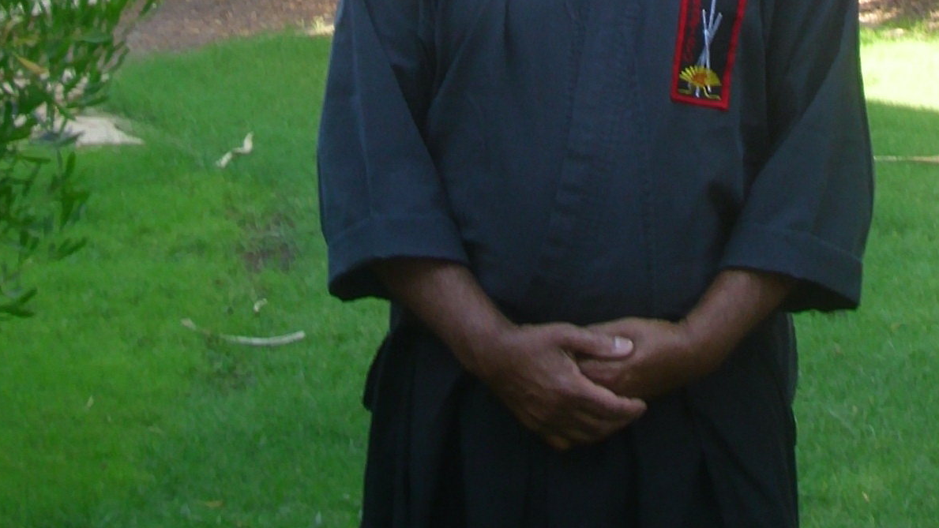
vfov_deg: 9.5
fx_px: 3162
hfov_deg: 16.8
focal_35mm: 127
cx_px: 628
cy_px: 11
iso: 50
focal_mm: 6.36
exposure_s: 1/72
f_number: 3
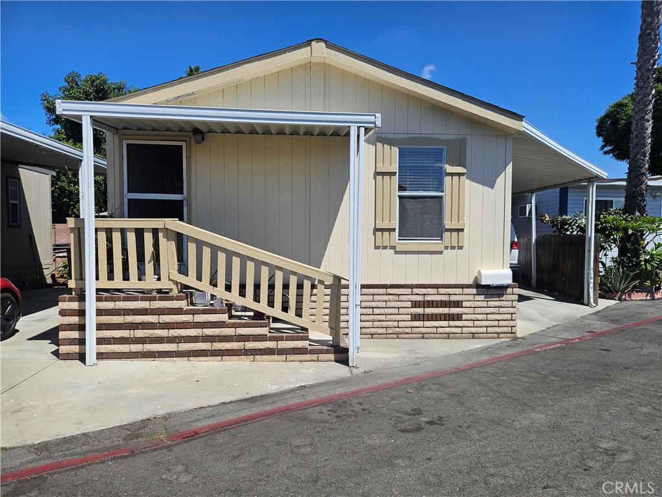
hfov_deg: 73.9
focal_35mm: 23
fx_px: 440
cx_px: 331
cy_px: 248
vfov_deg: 58.9
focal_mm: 5.4
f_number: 1.8
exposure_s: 1/2436
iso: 25
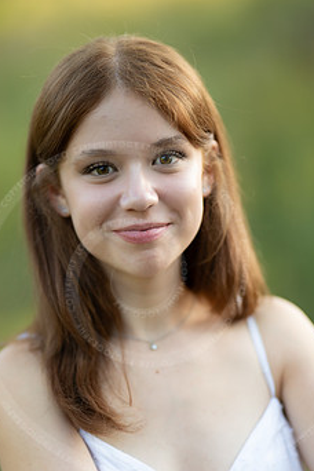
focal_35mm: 112
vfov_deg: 18.2
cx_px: 154
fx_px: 1465
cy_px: 308
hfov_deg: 12.2
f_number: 1.2
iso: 100
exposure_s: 1/500
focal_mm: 85
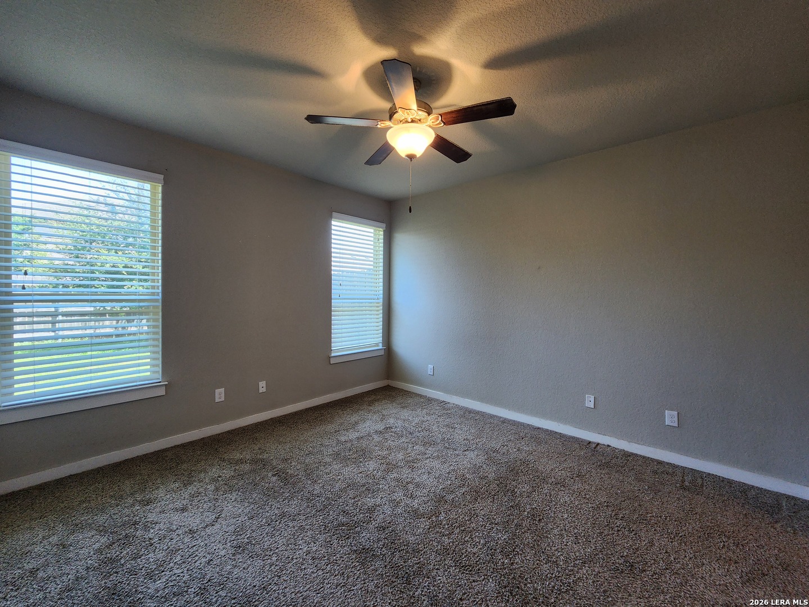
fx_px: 304
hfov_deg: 106.2
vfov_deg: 89.9
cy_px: 304
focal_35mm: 13
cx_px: 404
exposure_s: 1/60
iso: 125
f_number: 2.2
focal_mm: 2.2
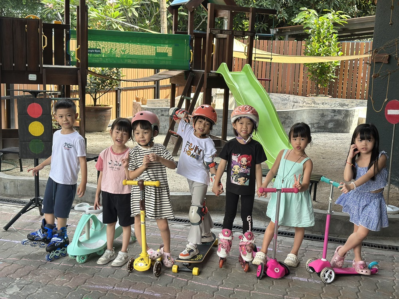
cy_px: 150
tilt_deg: -9.2
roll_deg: -1.7
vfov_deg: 30.3
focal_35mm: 48
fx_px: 553
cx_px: 200
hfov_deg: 39.7
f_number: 1.78
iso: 80
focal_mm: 6.86
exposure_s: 1/393
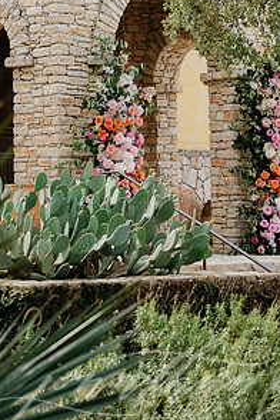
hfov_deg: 12.8
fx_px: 1248
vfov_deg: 19.0
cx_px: 180
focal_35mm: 107
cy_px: 117
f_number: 5
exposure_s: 1/200
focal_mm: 70
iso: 100
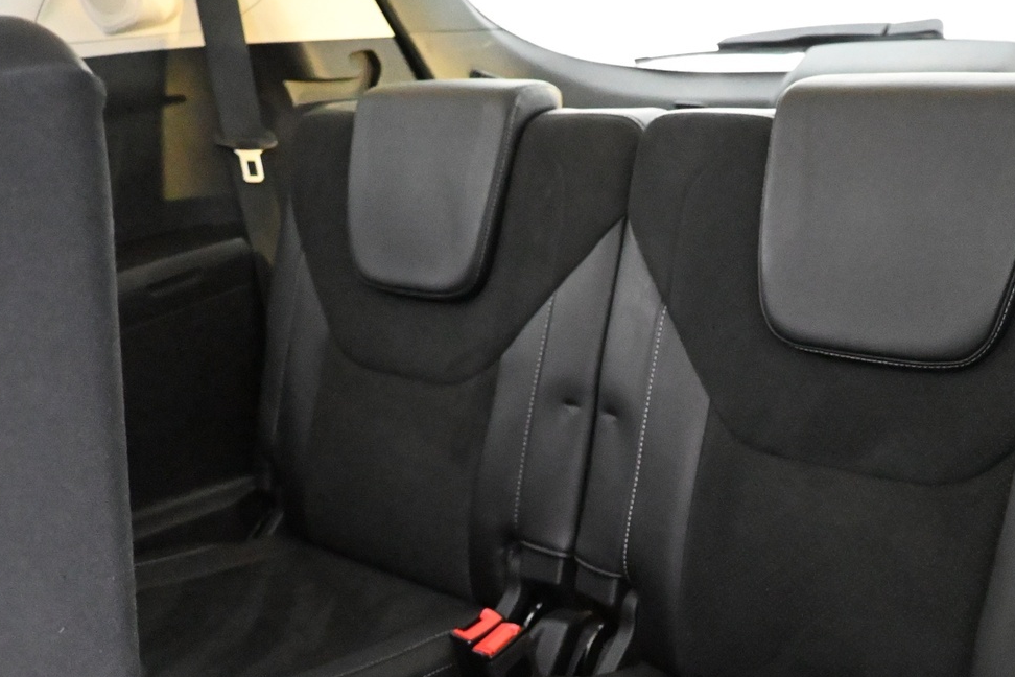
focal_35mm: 40
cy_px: 551
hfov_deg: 47.8
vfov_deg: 32.4
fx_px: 1128
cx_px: 663
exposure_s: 1/25
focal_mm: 16
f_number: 3.5
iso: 12800
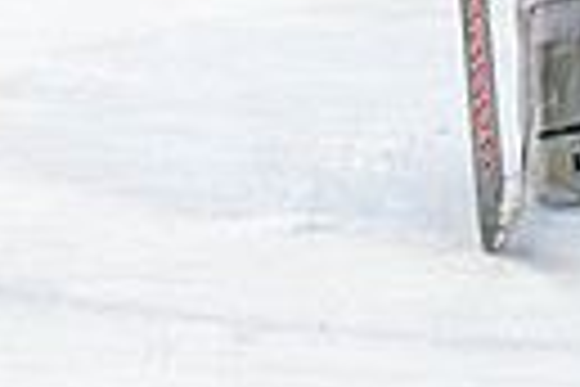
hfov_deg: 3.7
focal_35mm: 550
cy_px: -338
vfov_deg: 2.5
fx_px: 8860
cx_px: 688
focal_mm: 98
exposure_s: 1/800
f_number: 2.8
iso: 4000
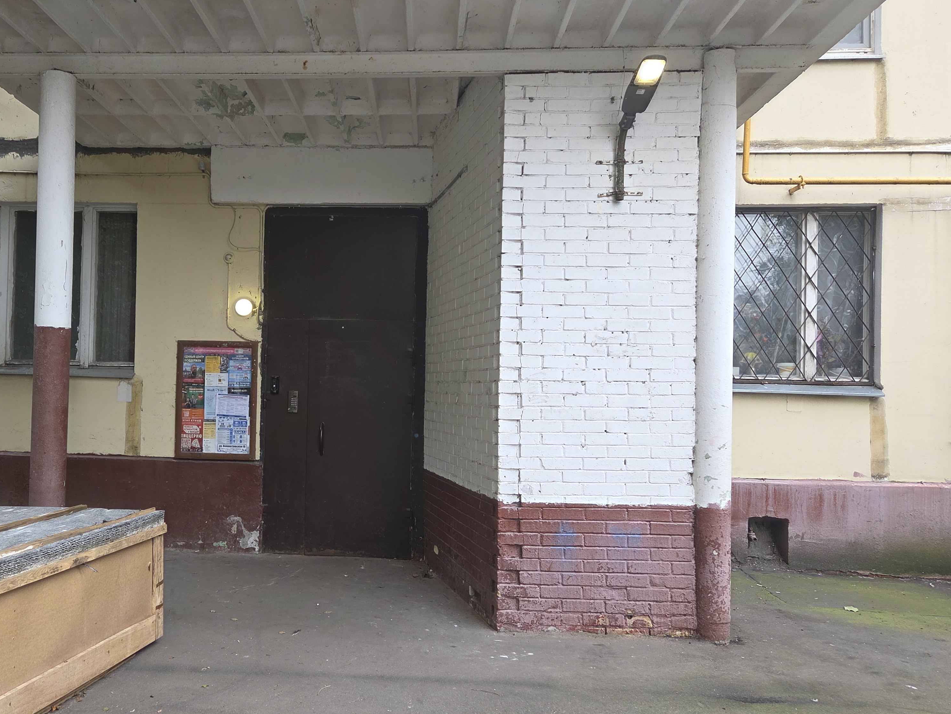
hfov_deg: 57.5
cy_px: 367
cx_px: 346
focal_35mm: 31
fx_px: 852
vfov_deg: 45.4
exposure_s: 1/180
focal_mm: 5.4
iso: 50
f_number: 1.8
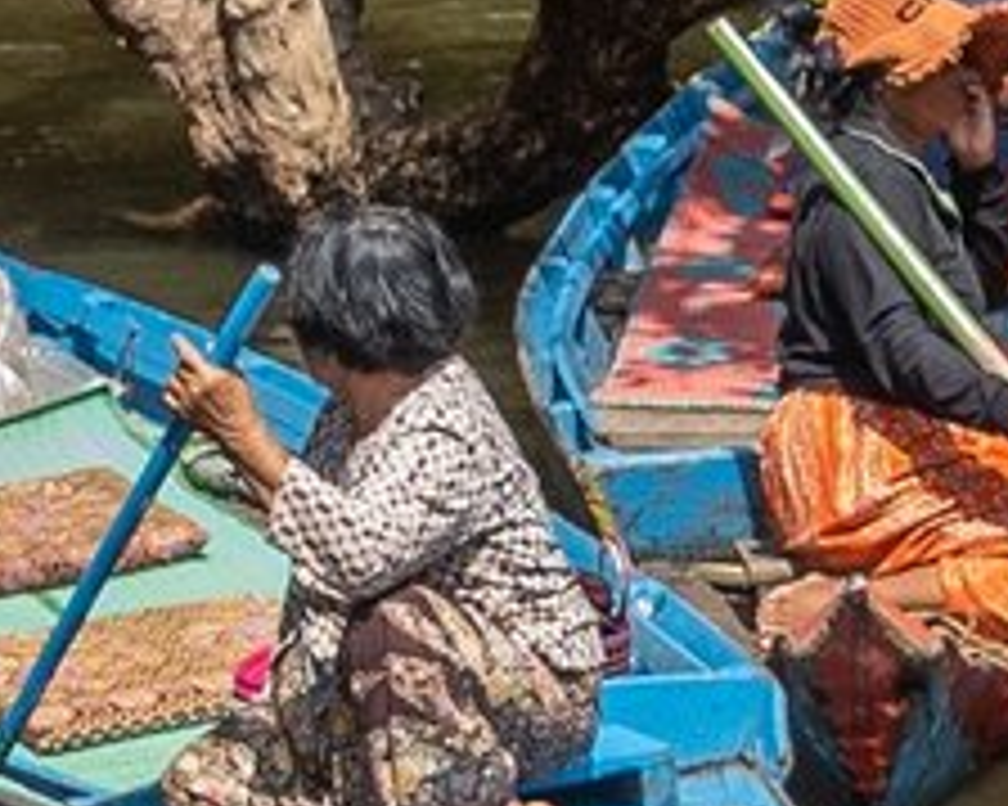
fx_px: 5397
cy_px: 662
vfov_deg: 8.5
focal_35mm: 181
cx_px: 945
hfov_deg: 10.6
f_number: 2.5
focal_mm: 8.8
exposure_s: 1/1000
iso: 125
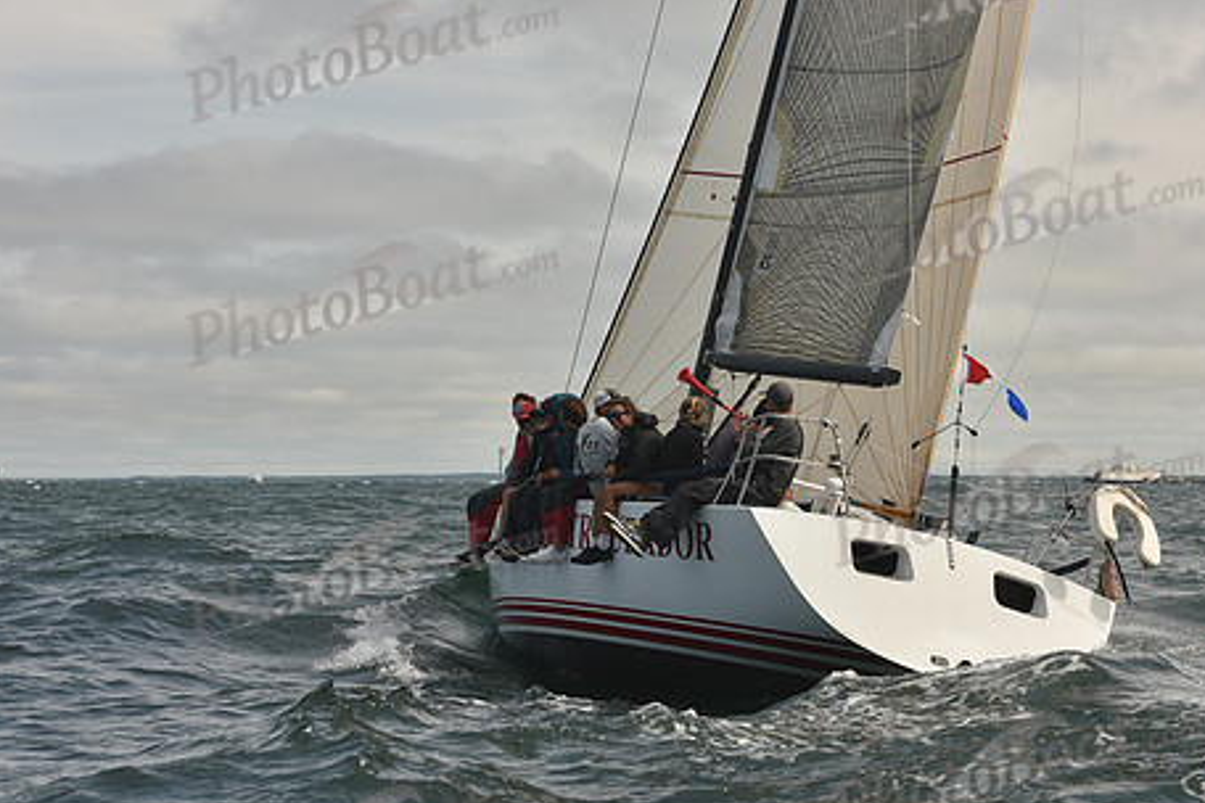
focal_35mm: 89
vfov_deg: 15.4
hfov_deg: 22.8
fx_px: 2979
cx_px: 698
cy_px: 398
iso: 320
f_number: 6.3
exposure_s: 1/1000
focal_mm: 70
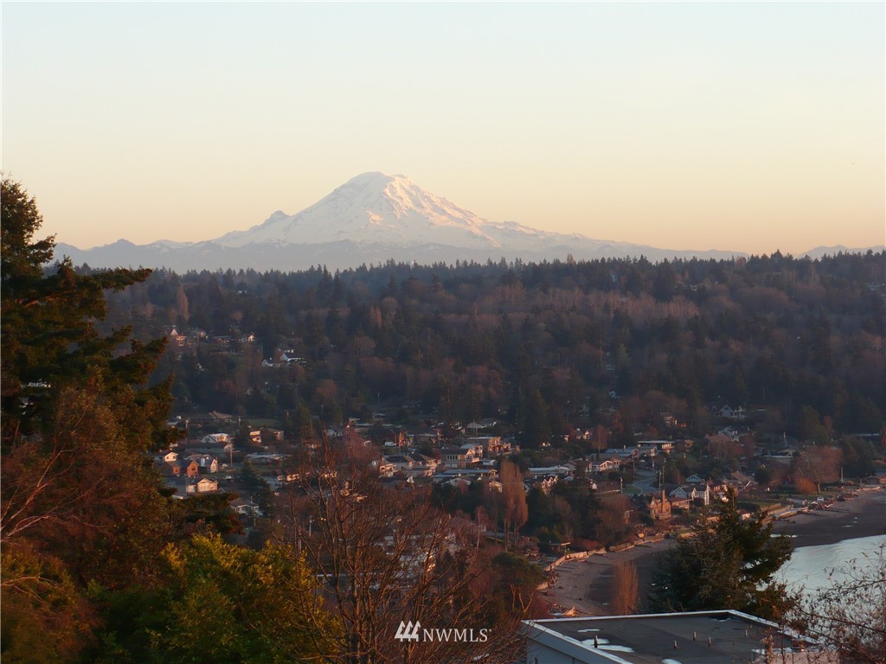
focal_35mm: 111
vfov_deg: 13.3
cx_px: 443
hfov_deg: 17.7
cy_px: 332
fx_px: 2841
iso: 100
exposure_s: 1/60
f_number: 3.6
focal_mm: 18.3
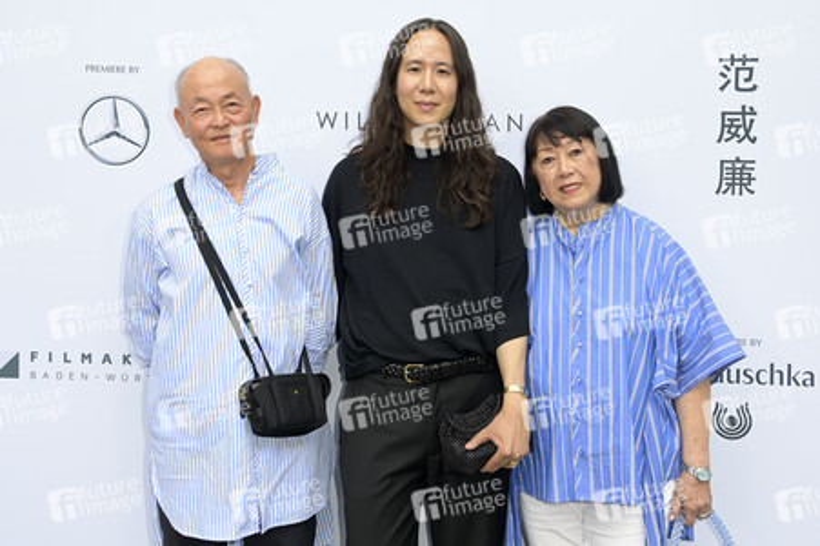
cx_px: 410
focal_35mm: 48
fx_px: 1093
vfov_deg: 28.0
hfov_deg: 41.1
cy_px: 273
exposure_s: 1/250
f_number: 5.6
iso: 640
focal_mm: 48
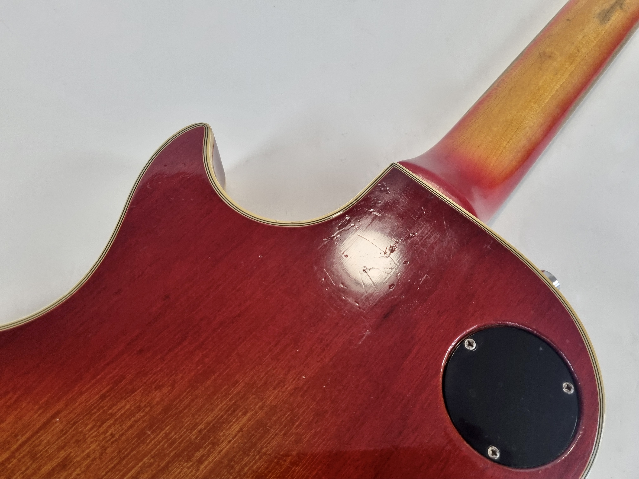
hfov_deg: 67.3
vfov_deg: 53.1
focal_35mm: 26
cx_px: 320
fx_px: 480
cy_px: 240
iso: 160
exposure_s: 1/100
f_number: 1.8
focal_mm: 5.4
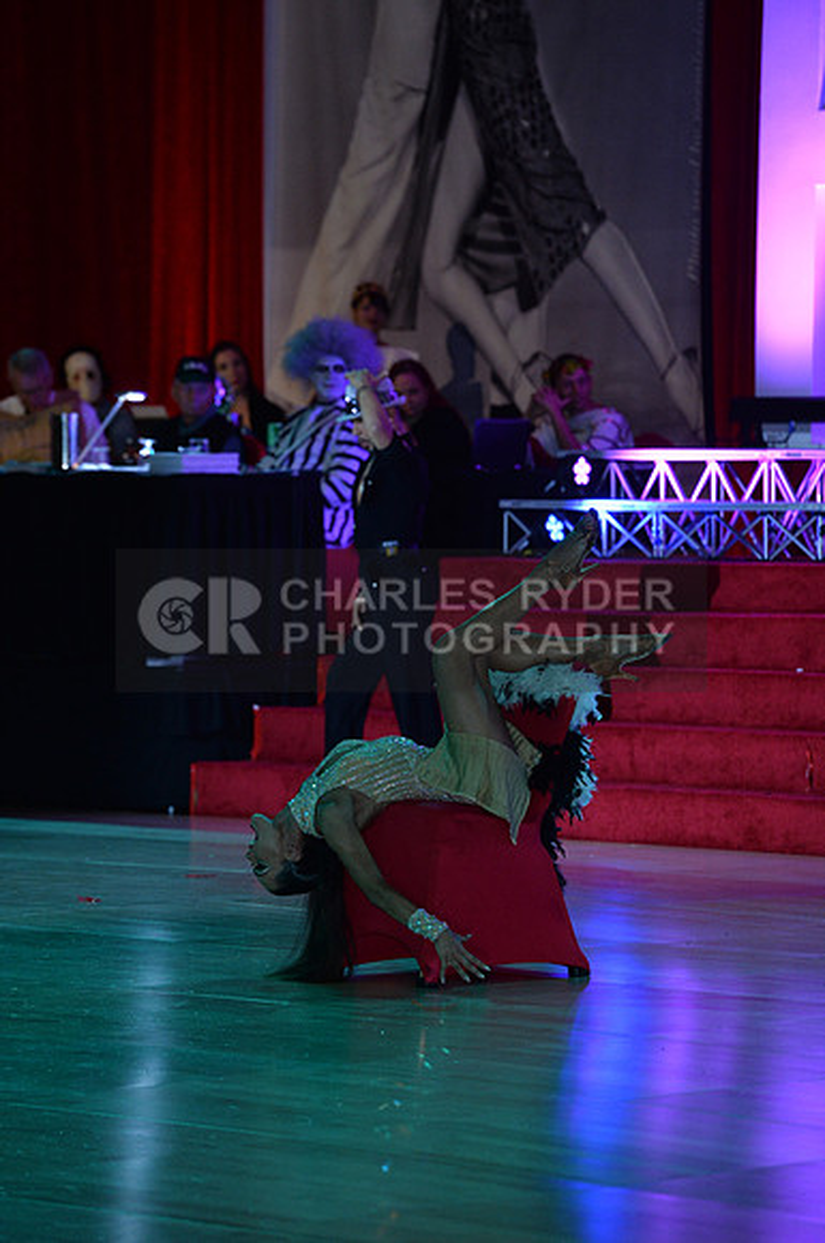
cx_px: 412
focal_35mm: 190
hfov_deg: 7.2
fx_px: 6550
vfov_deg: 10.8
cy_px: 622
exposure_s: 1/250
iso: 2000
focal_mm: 190
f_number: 4.5
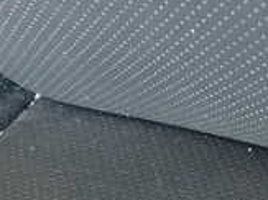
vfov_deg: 15.7
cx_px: 253
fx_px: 712
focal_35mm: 92
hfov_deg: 20.8
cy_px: 213
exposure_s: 1/30
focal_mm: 4.5
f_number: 2
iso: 320
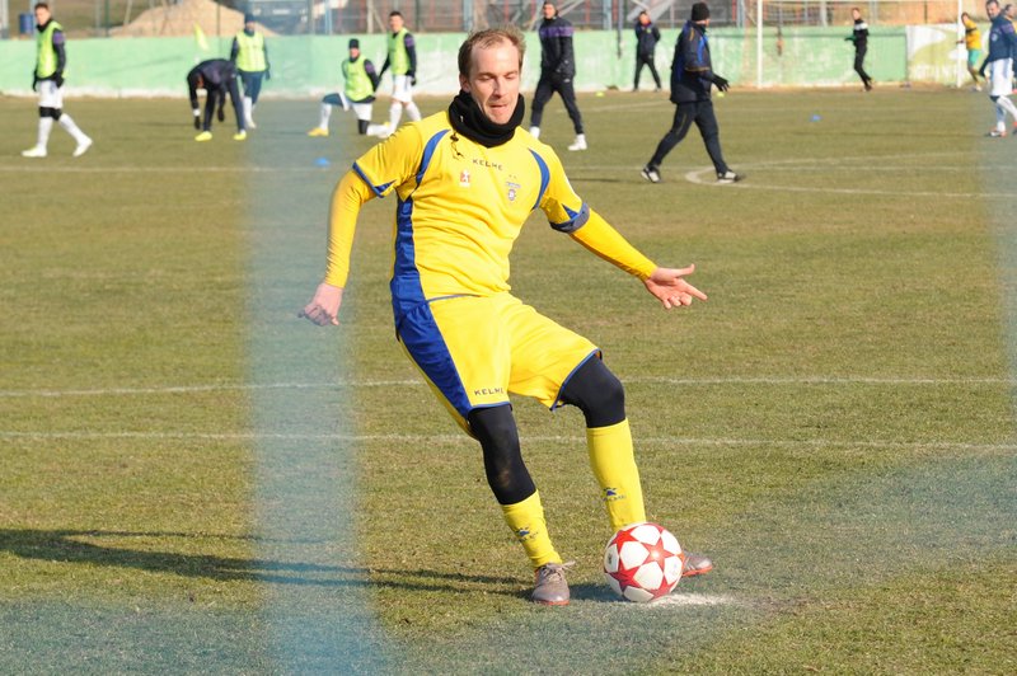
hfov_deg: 18.3
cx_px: 508
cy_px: 338
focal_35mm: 112
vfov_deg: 12.2
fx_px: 3161
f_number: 7.1
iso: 400
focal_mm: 112
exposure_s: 1/1250
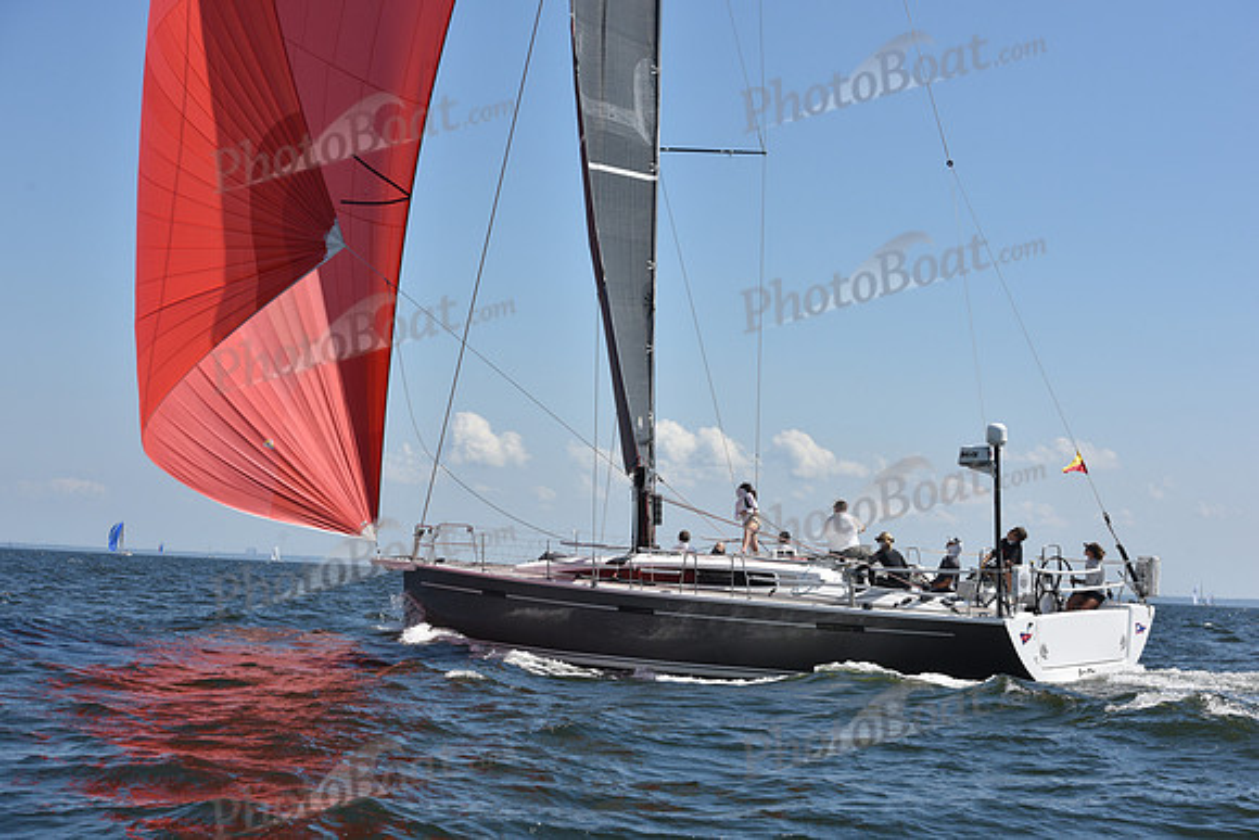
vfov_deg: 19.5
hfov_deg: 28.8
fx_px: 2449
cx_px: 630
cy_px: 420
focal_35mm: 70
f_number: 9
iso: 320
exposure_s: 1/1250
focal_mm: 70
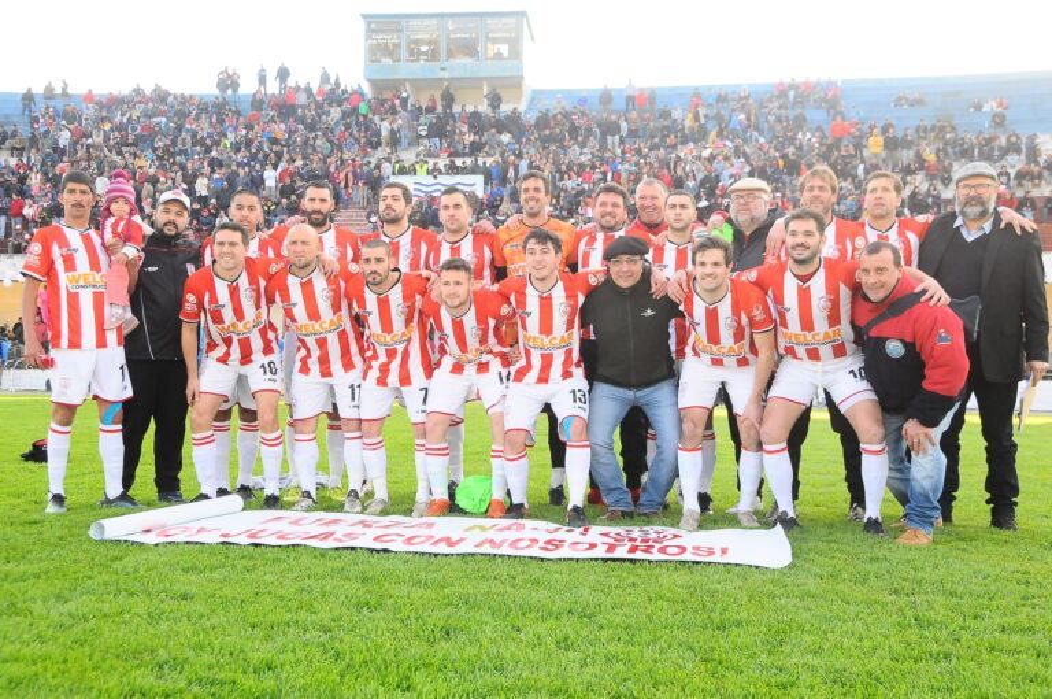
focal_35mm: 40
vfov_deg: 32.9
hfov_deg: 48.0
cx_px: 526
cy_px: 350
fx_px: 1182
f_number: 5
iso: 1250
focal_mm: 27
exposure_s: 1/500
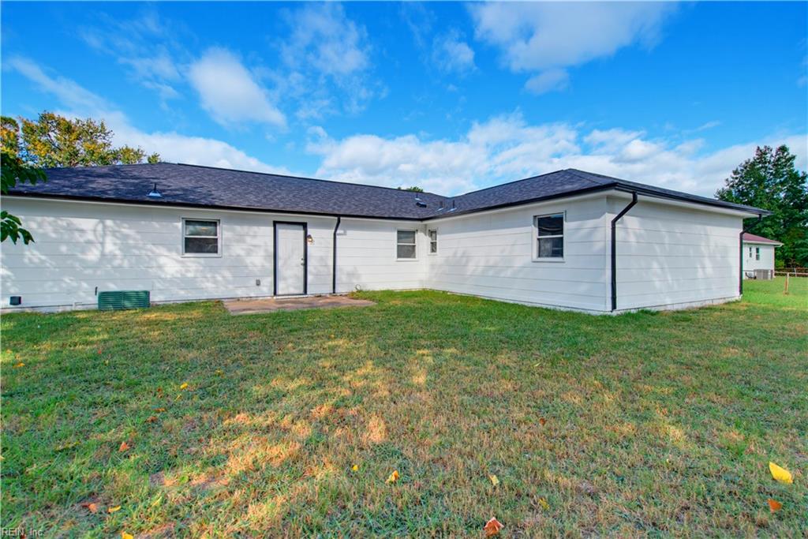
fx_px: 359
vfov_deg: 73.8
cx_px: 404
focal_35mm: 16
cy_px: 270
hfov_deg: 96.7
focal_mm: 16
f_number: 5
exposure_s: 1/80
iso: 100
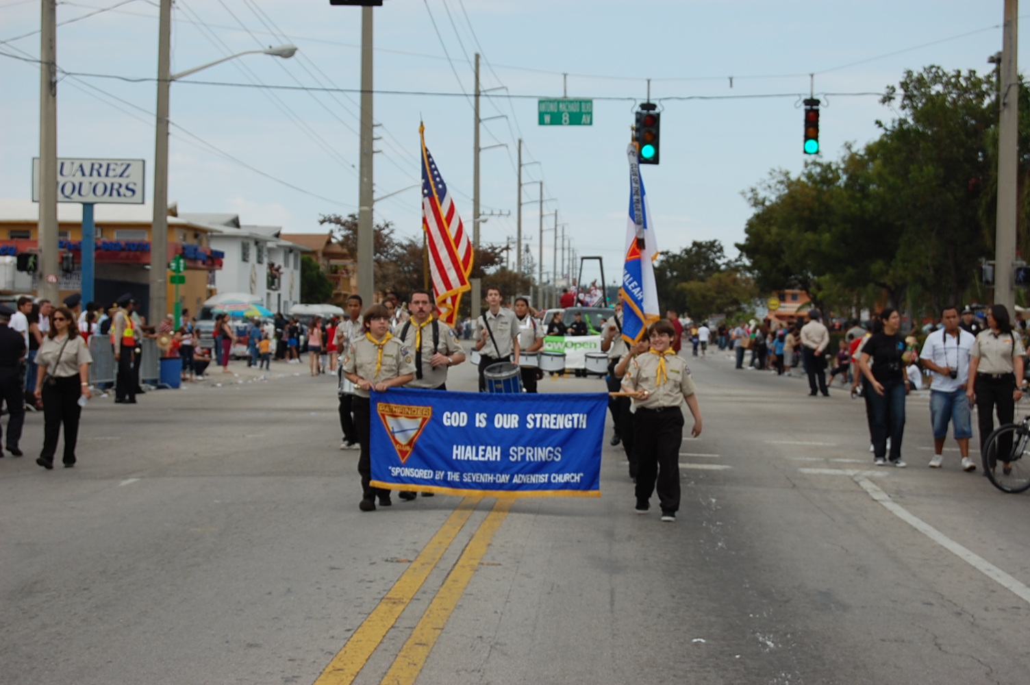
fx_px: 2358
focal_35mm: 82
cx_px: 515
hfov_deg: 24.6
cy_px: 342
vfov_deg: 16.5
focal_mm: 55
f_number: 8
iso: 200
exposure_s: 1/250
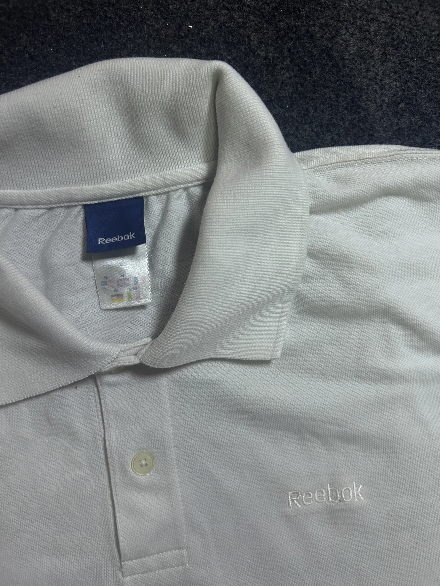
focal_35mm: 26
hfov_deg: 53.1
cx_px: 220
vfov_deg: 67.3
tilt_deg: -61.7
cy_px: 293
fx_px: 441
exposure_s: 1/100
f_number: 1.5
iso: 80
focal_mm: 5.7
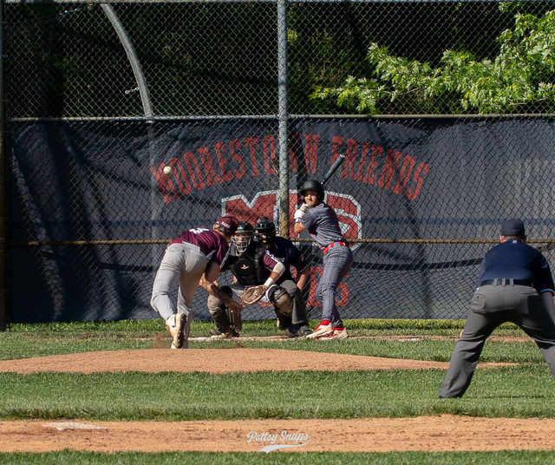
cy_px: 278
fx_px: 9851
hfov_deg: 3.2
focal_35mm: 589
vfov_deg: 2.7
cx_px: 341
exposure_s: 1/8000
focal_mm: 135
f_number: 5
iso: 1000
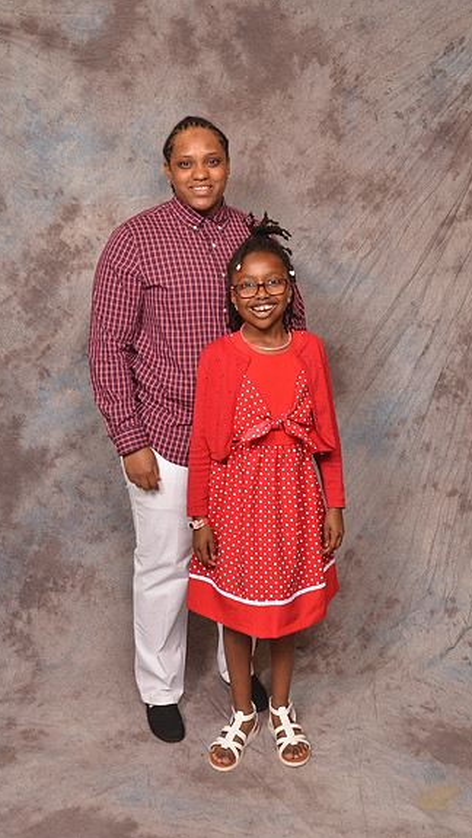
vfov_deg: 51.0
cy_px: 417
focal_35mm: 40
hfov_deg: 30.0
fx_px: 878
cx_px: 201
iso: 200
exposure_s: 1/60
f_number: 5.6
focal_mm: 25
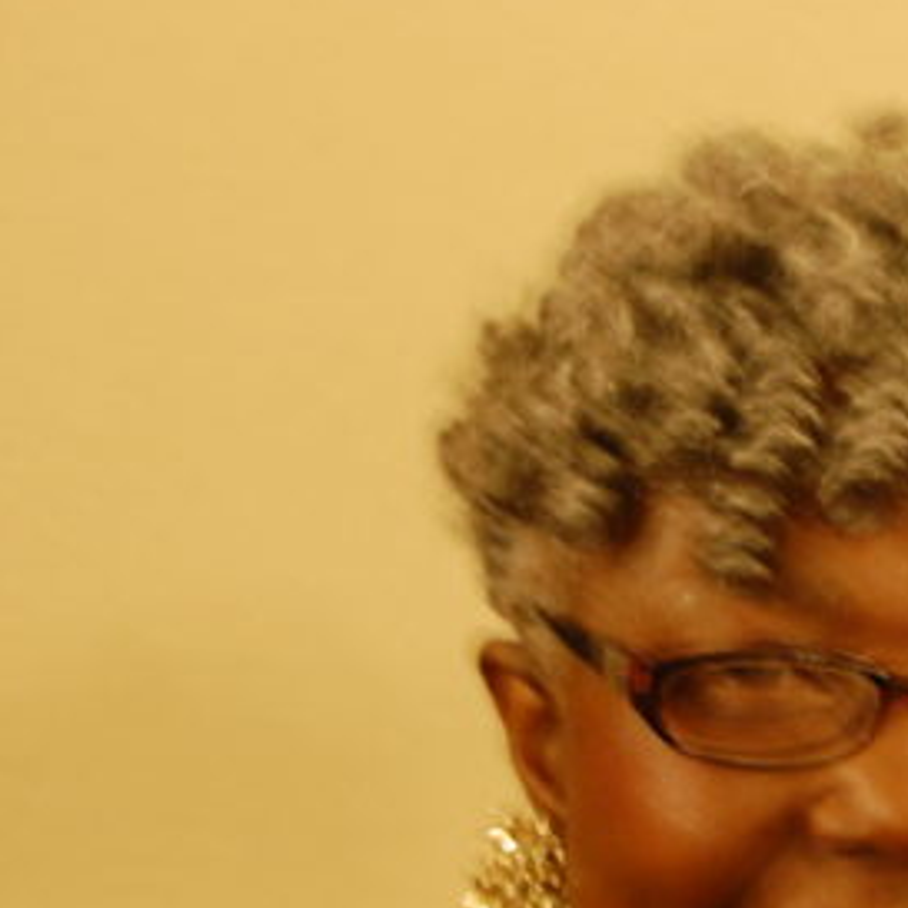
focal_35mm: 172
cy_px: 647
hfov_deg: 10.0
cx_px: 1088
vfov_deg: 10.2
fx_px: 5104
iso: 900
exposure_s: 1/8
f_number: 5.6
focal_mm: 48
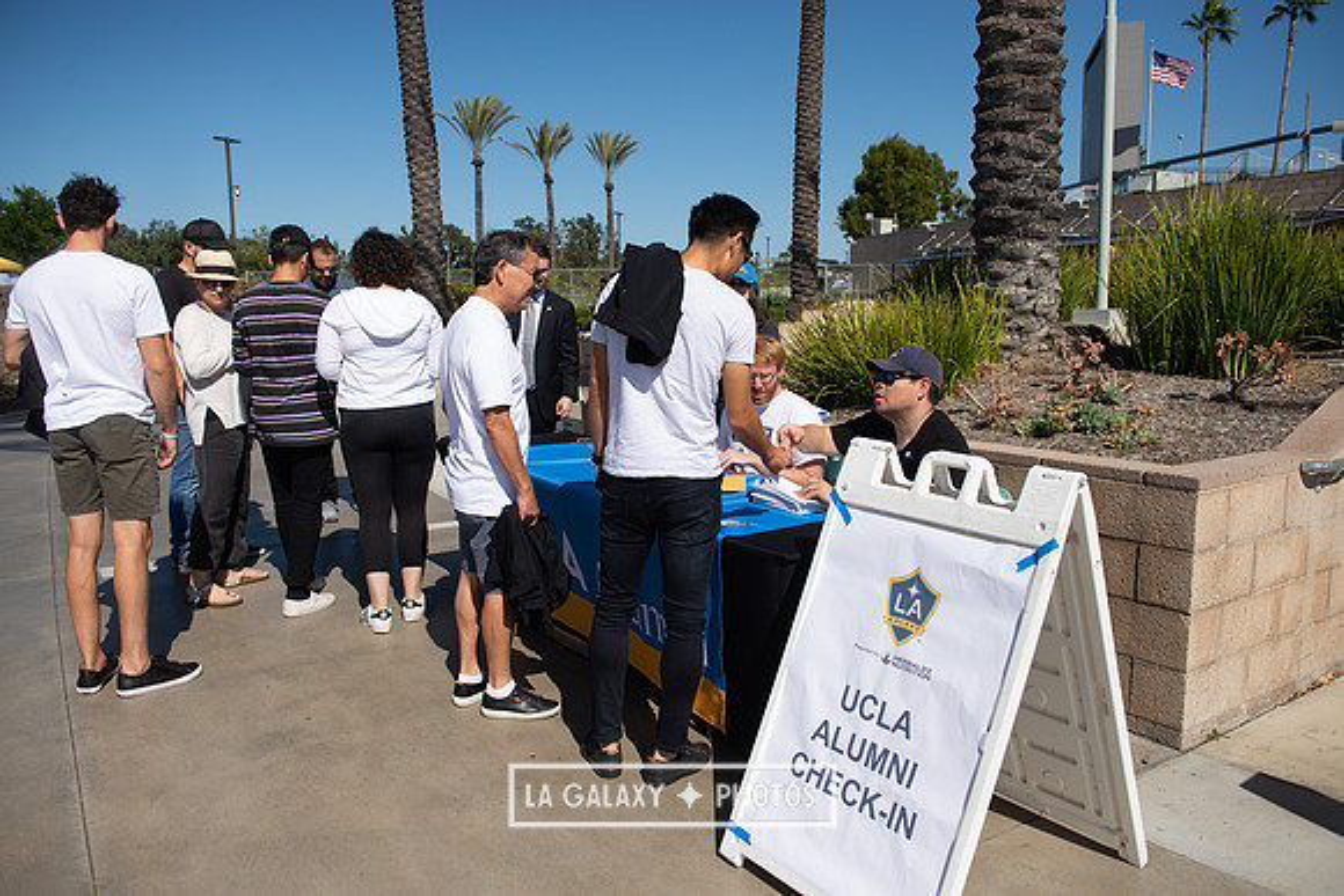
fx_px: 1046
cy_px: 448
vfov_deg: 46.4
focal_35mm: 28
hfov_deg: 65.5
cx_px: 672
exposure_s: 1/4000
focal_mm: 28
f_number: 4
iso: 200
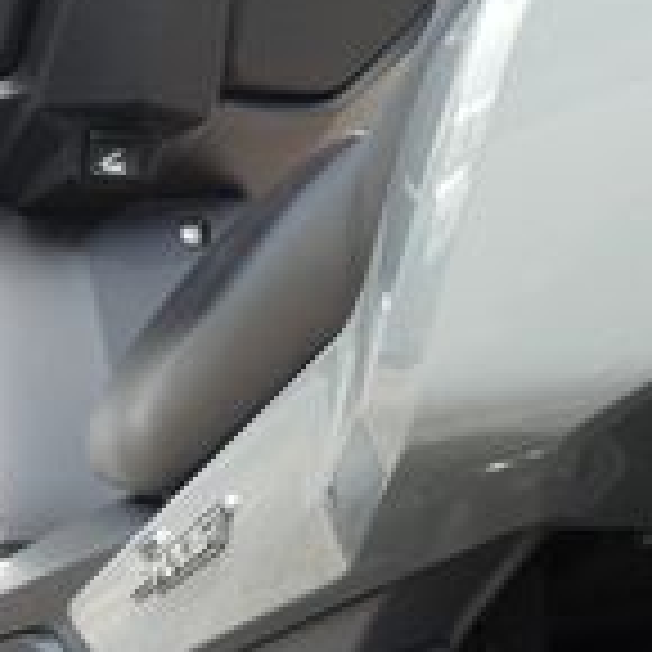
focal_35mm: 140
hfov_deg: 12.2
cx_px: 737
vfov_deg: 12.4
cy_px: 616
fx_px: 2983
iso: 80
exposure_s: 1/160
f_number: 3.5
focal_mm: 6.5
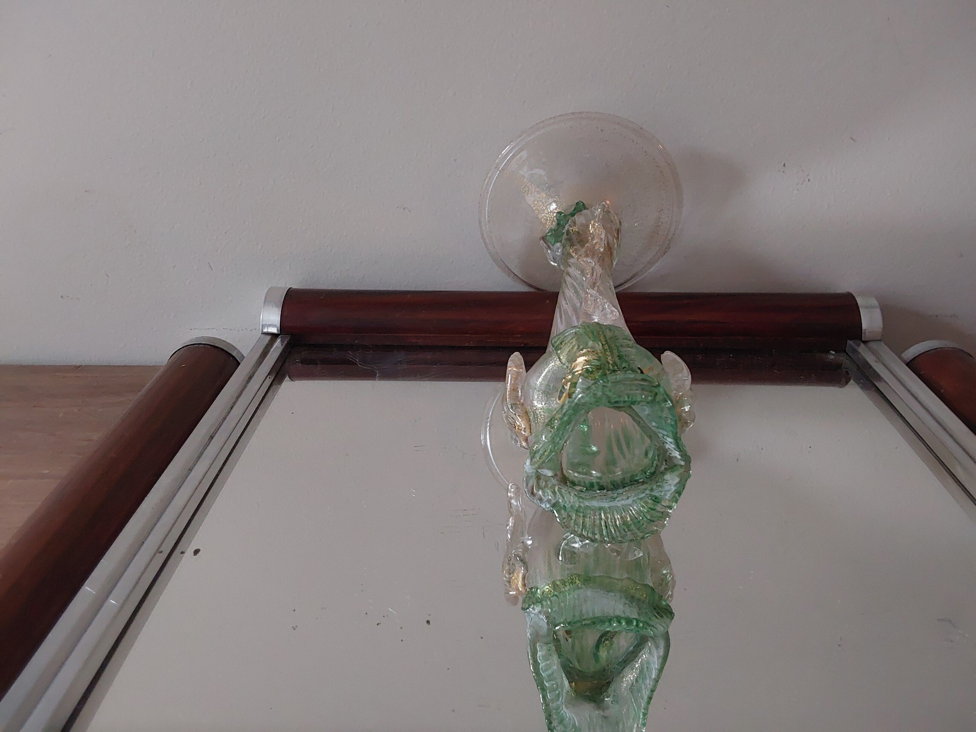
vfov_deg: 49.7
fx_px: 789
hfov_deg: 63.4
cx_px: 488
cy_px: 366
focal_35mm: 28
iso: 400
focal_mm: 2.91
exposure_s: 1/25
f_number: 1.9
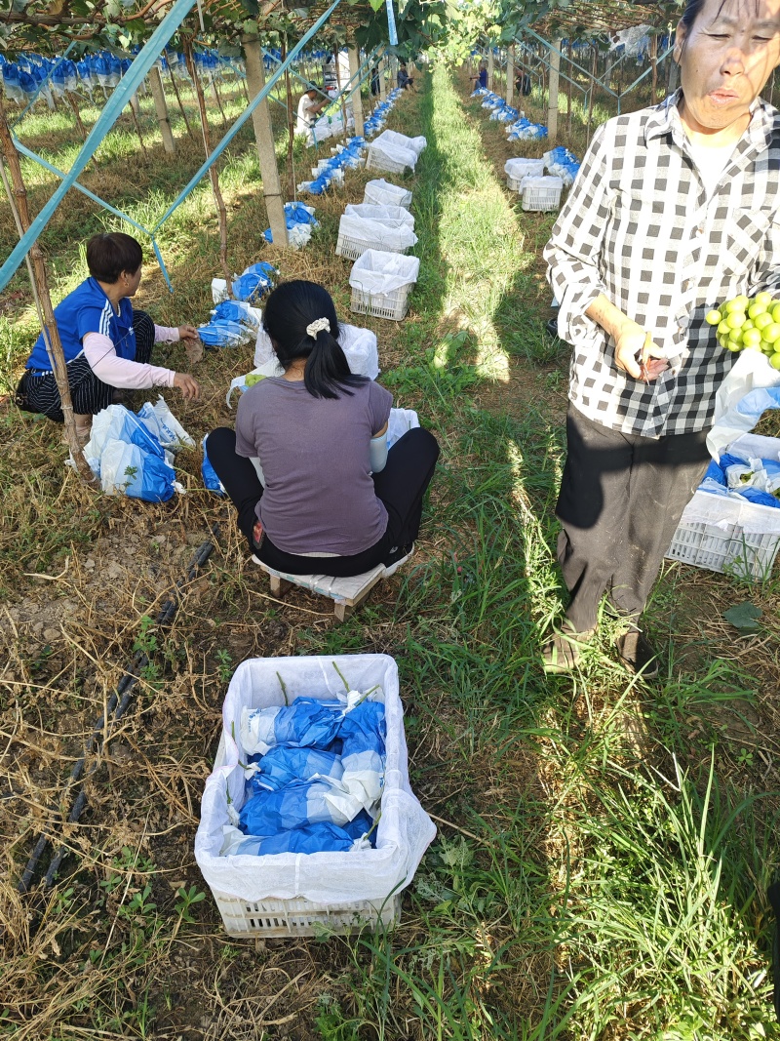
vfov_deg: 73.9
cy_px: 520
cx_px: 390
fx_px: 691
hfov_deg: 58.9
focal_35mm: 23
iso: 71
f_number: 1.88
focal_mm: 5.56
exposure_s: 1/148
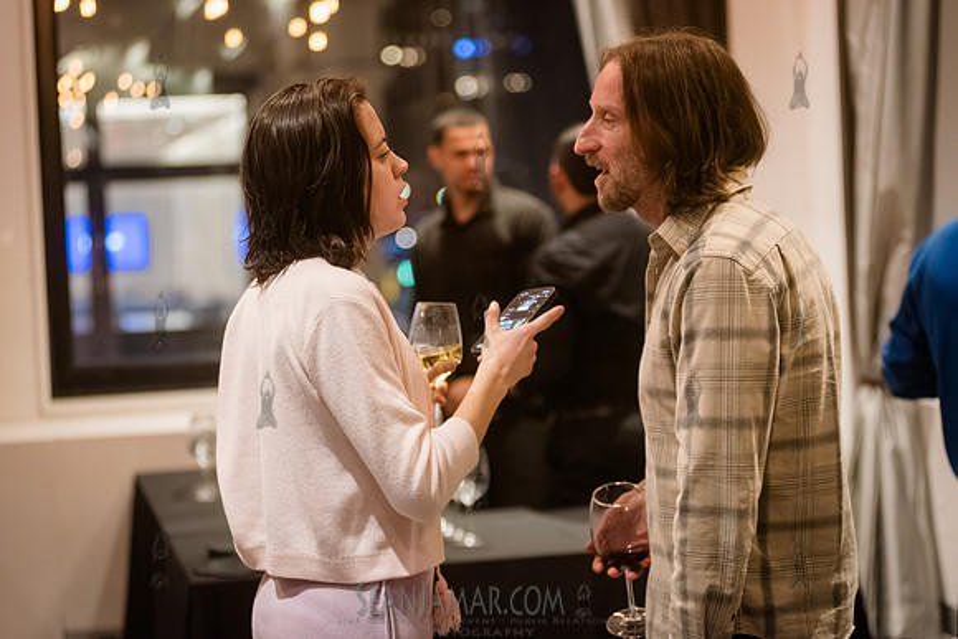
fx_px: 2129
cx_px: 479
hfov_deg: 25.4
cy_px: 320
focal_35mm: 80
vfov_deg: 17.1
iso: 8000
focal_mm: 80
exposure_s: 1/250
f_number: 2.8
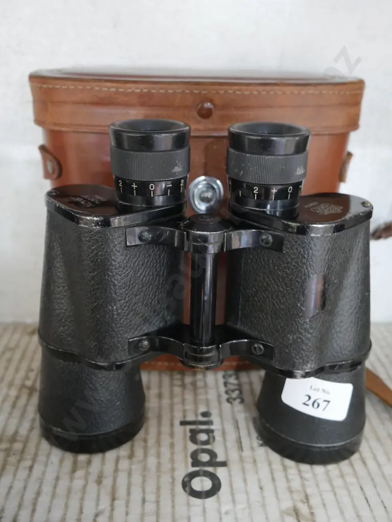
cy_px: 261
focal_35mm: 38
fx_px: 574
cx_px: 196
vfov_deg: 49.0
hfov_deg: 37.7
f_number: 4.1
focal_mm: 19
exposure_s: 1/15
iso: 3200
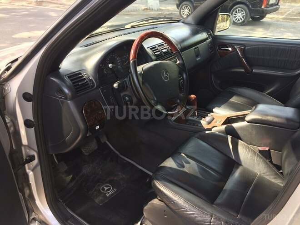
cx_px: 150
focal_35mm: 29
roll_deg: -0.2
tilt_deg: -30.8
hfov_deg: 61.7
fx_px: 251
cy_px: 112
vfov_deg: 48.2
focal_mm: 4.15
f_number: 2.2
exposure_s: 1/50
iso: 40
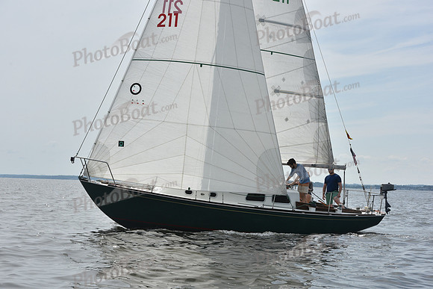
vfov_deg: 19.5
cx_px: 216
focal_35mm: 70
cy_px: 144
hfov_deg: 28.8
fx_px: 842
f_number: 10
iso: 320
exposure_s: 1/1250
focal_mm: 70
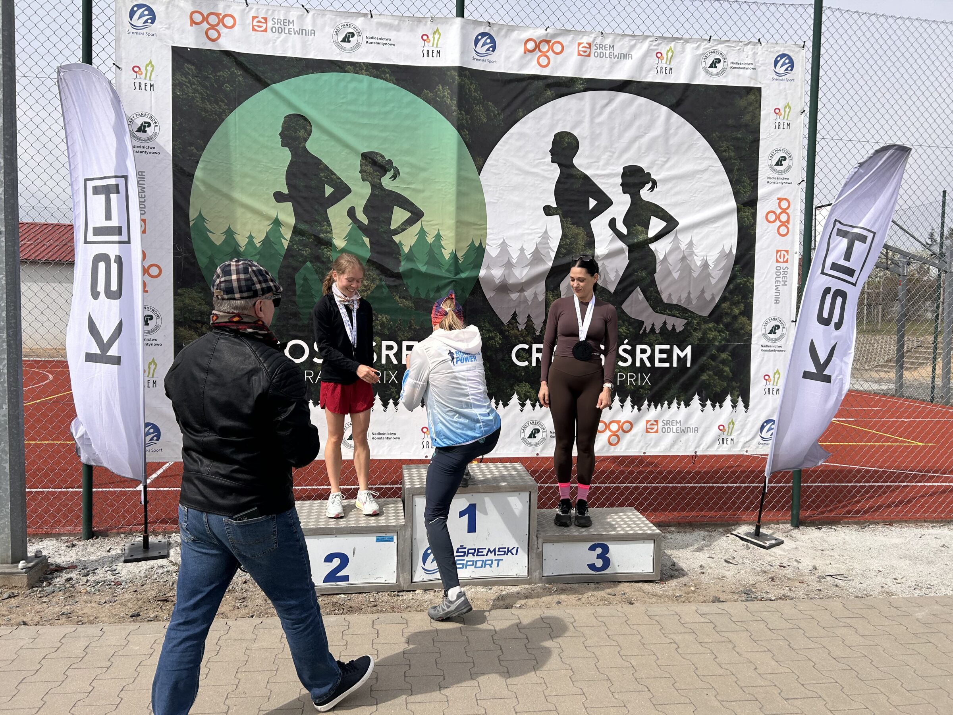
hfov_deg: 67.3
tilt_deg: -2.1
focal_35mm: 26
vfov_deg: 53.1
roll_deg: -0.7
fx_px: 716
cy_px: 358
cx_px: 476
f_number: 1.5
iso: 50
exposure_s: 1/5319
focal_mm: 5.7
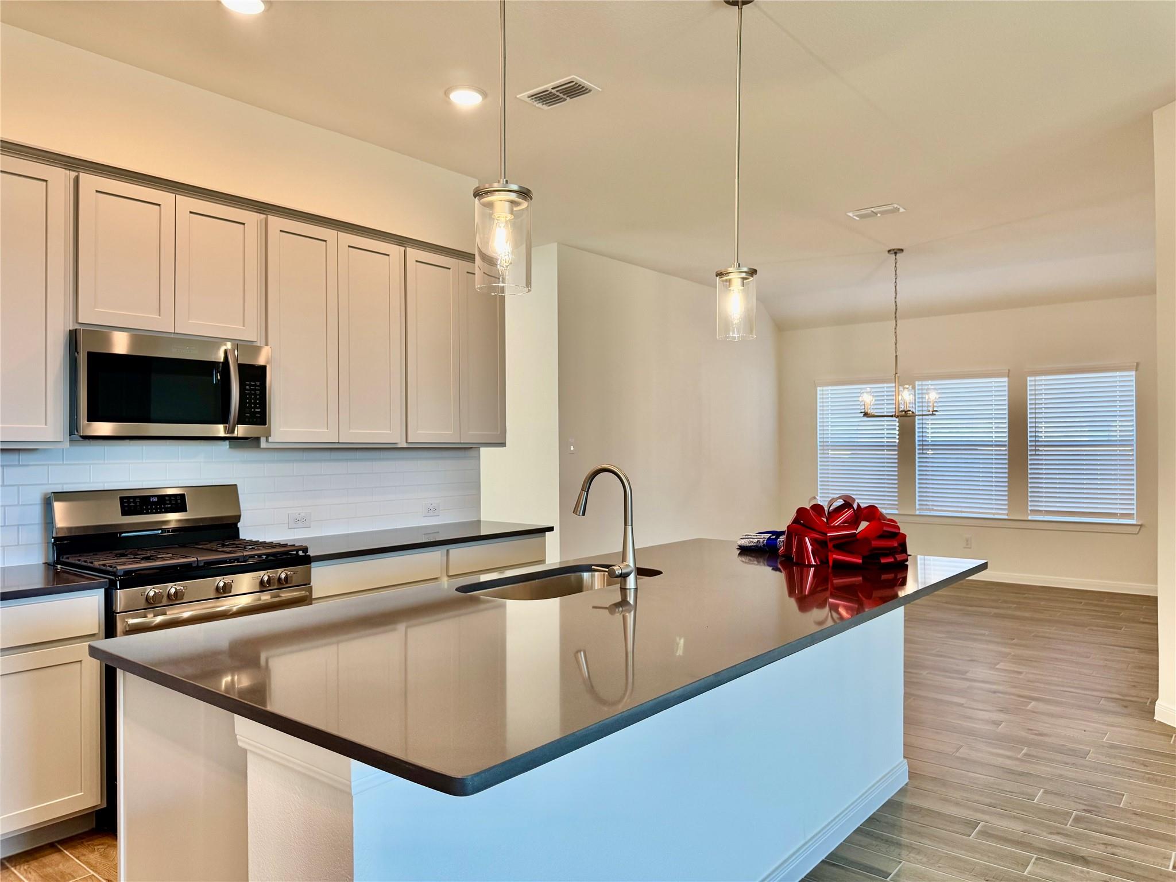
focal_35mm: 24
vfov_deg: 56.8
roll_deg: +0.0
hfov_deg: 71.6
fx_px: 815
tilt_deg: -0.9
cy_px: 441
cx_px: 588
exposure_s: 1/120
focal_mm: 6.76
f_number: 1.78
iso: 100
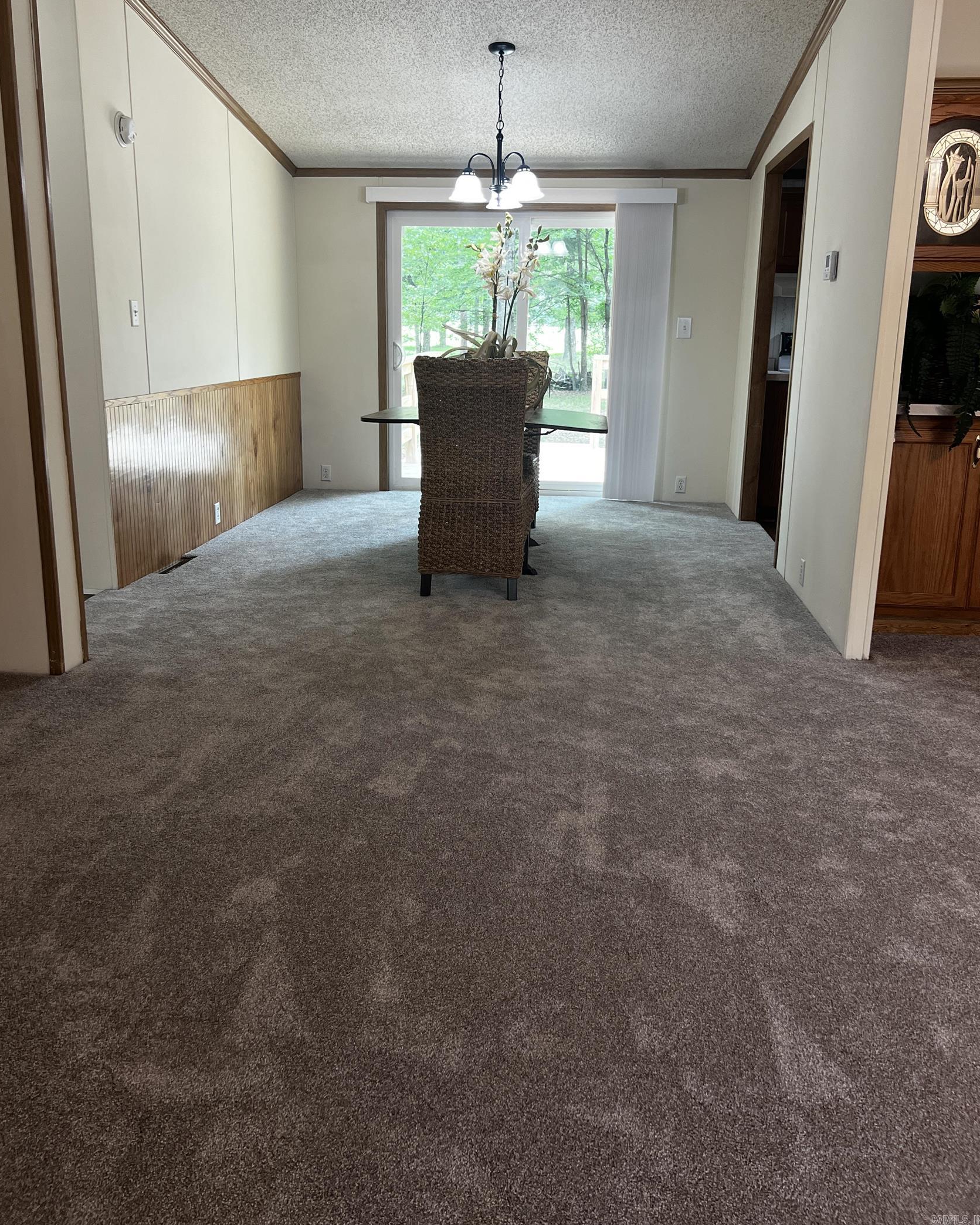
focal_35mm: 28
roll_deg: -1.0
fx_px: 1015
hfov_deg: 51.5
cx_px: 483
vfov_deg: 62.1
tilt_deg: -12.3
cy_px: 550
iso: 125
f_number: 1.5
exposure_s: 1/120
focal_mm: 5.7
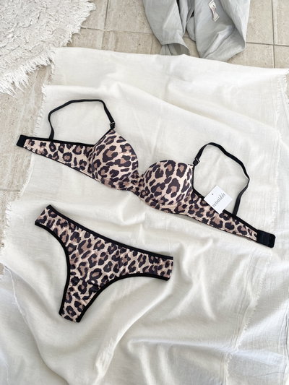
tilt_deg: -75.0
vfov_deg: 67.3
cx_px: 144
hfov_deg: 53.1
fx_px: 289
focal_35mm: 26
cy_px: 192
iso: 32
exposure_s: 1/121
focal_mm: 4.25
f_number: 1.8
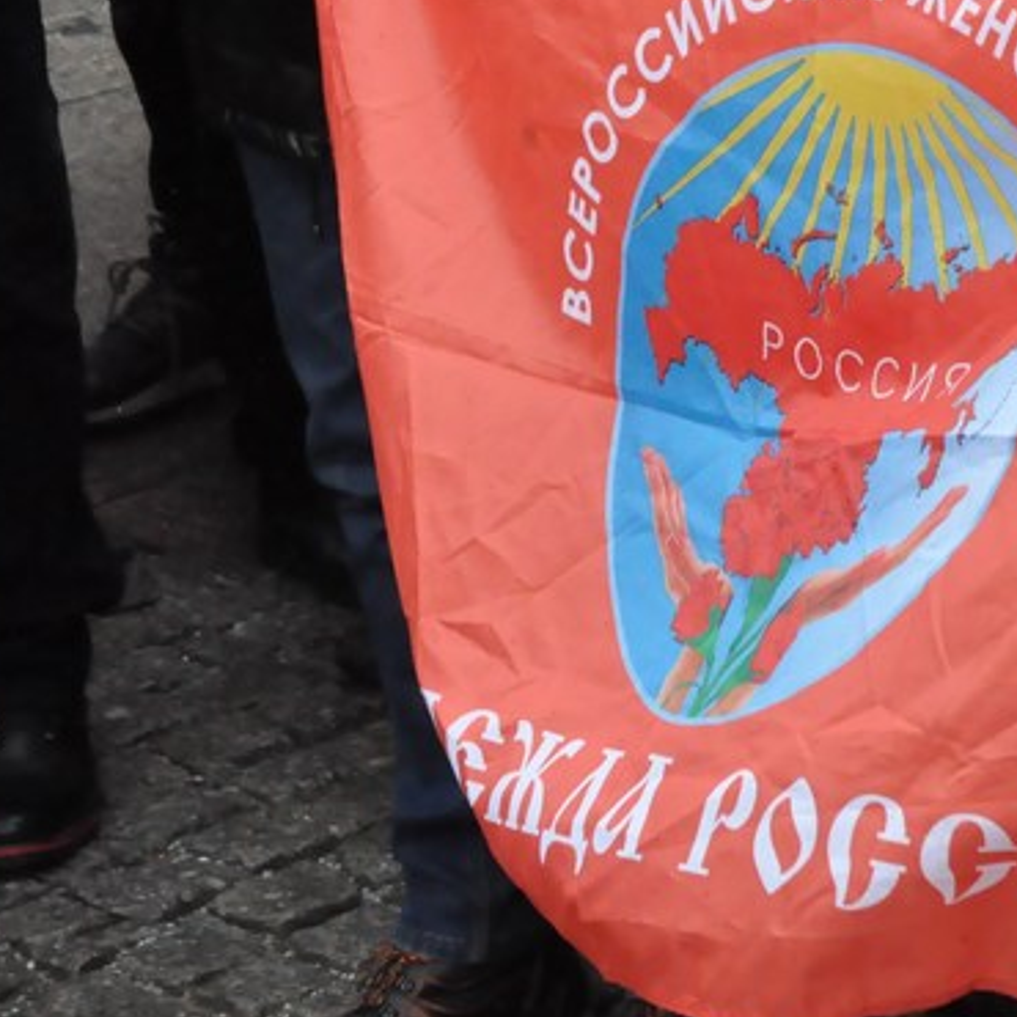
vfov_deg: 8.4
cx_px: 1066
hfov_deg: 8.4
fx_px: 6880
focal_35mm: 207
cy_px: -16
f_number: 9
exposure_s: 1/320
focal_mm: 52
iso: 3200
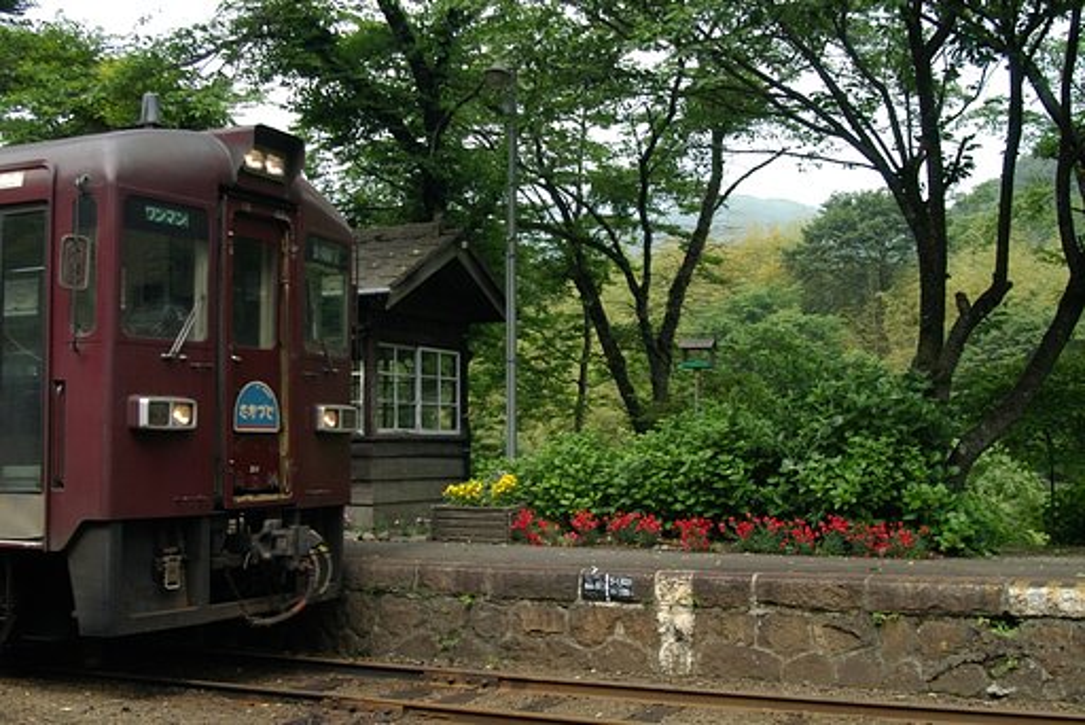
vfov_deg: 30.9
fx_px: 1312
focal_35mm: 44
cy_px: 362
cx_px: 542
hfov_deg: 44.9
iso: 400
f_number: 8
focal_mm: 29
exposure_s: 1/250
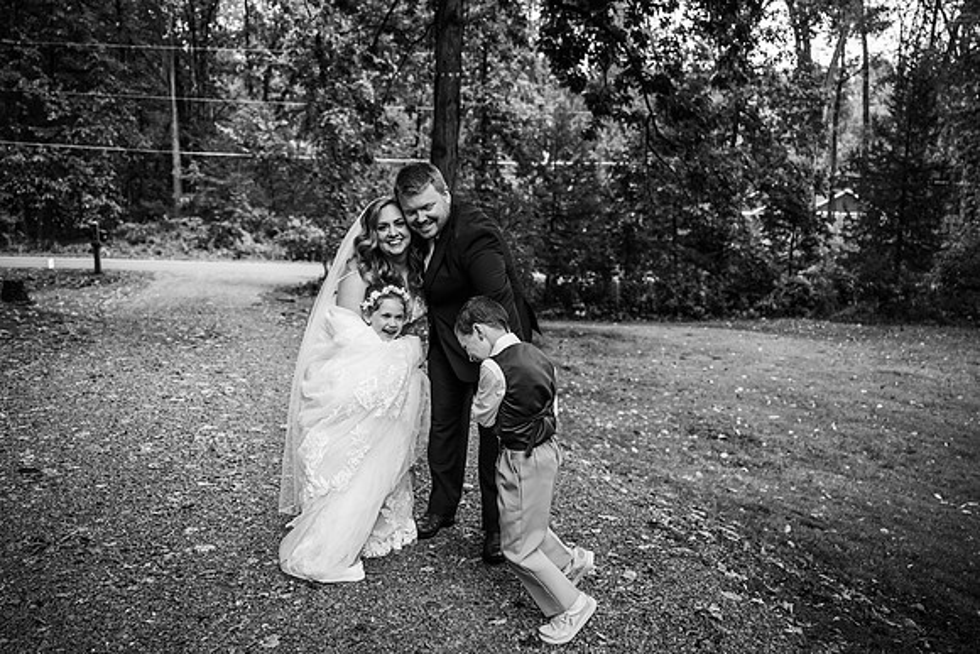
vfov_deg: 43.6
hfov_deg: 61.9
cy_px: 327
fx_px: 817
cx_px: 490
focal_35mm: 30
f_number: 3.2
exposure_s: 1/500
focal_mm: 30
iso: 200
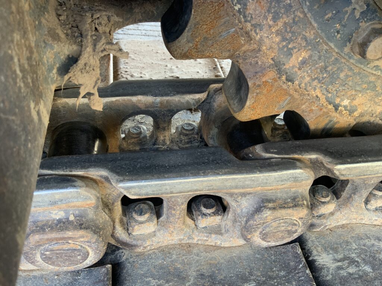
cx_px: 191
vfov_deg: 48.2
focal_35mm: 29
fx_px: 320
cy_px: 143
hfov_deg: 61.7
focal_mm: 3
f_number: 1.8
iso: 64
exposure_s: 1/69
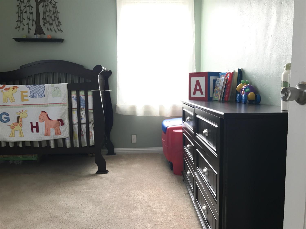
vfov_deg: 49.7
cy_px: 114
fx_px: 247
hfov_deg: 63.5
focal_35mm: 28
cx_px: 153
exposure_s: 1/30
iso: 80
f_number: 1.8
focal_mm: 3.99
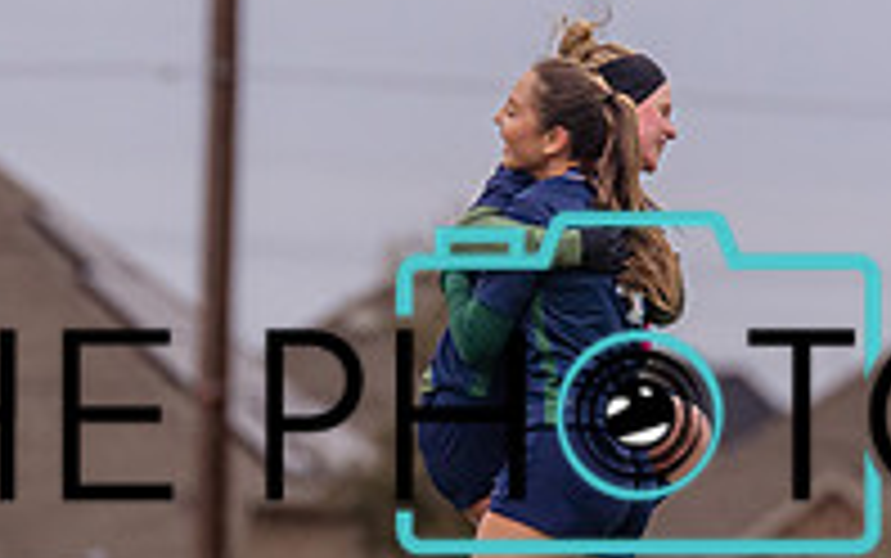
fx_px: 21721
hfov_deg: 2.3
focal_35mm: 894
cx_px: 500
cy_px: 428
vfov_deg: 1.5
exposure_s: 1/1250
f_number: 4.5
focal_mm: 280
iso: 800
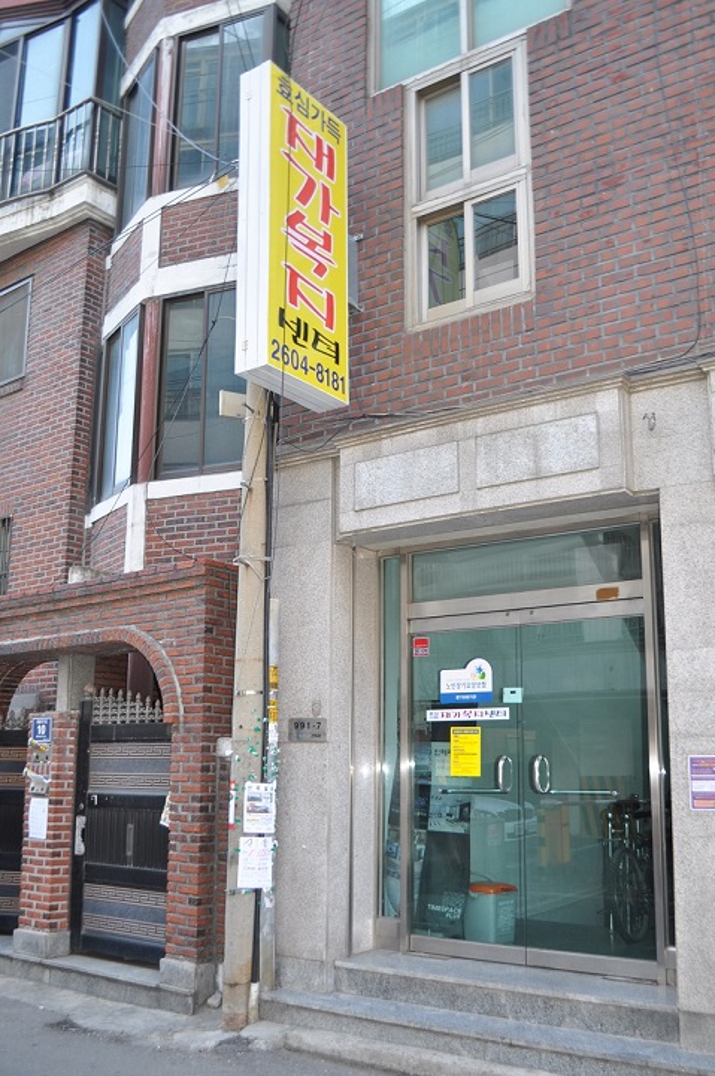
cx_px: 358
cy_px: 538
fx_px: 985
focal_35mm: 33
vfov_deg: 57.3
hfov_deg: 39.9
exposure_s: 1/60
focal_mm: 22
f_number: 3.8
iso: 200
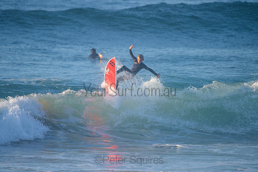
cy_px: 85
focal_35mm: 611
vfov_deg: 2.3
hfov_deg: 3.4
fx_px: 4382
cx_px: 119
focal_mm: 500
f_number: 5.6
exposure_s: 1/2000
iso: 500
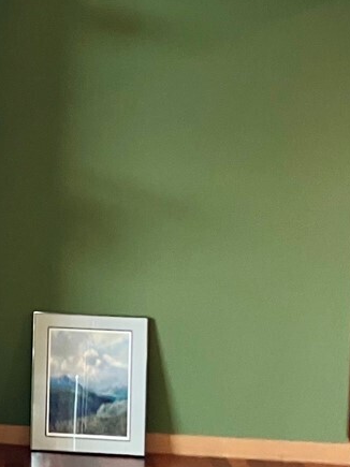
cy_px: 271
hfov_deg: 13.3
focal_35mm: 103
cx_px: -228
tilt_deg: -3.8
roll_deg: -0.5
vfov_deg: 19.1
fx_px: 1389
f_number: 1.8
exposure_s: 1/60
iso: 160
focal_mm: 3.99
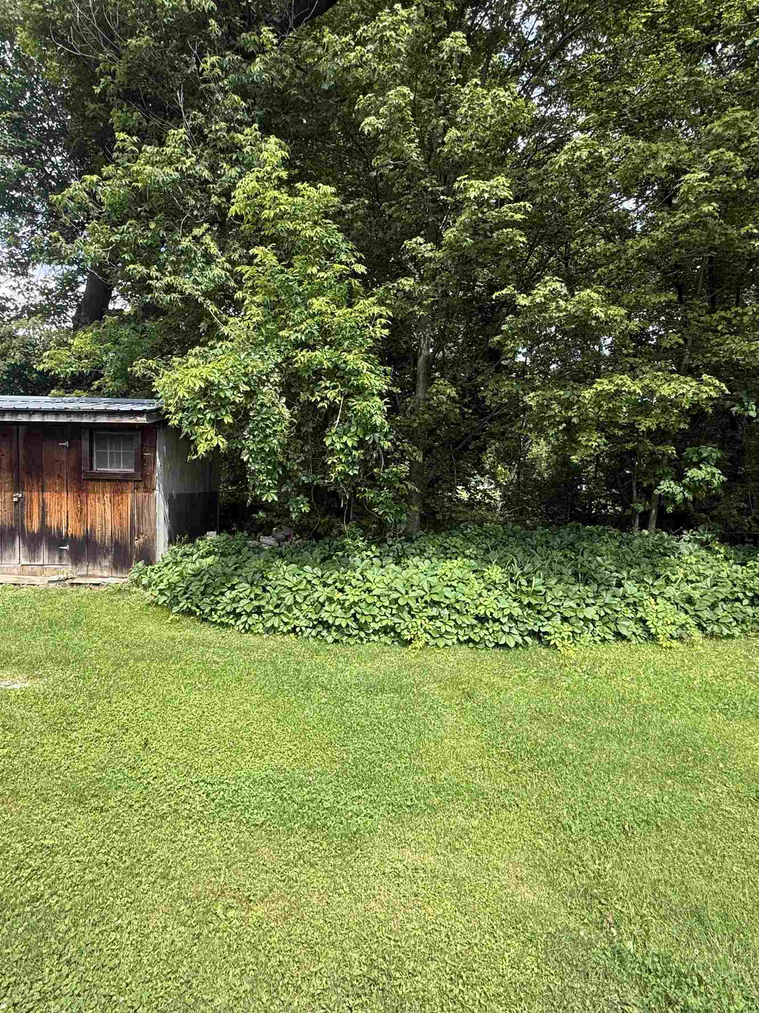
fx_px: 555
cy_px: 511
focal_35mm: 19
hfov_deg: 68.7
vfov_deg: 84.7
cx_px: 378
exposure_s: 1/288
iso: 50
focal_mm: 2.22
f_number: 2.2
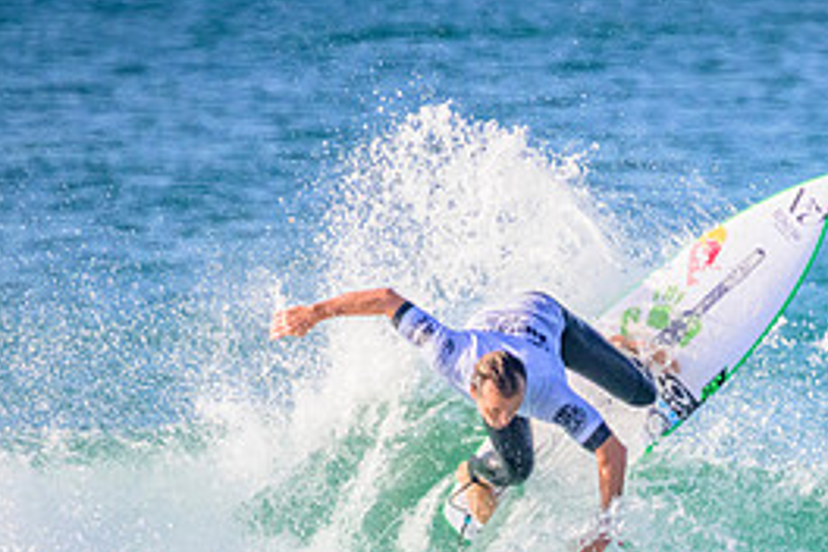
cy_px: 579
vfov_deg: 0.8
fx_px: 40408
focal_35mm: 1757
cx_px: 831
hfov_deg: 1.2
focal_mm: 800
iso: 2800
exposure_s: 1/2000
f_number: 11
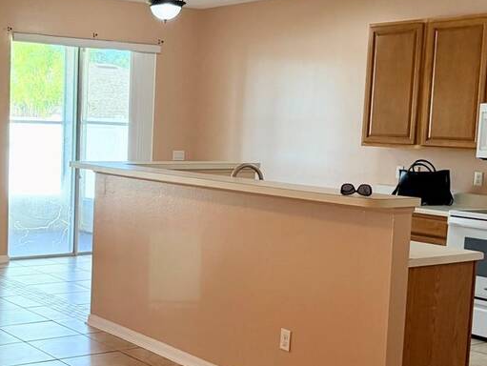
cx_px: 113
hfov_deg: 31.0
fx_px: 859
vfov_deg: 24.0
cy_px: 207
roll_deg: -3.0
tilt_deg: -5.3
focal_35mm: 61
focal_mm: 5.96
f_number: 1.6
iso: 125
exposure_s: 1/125
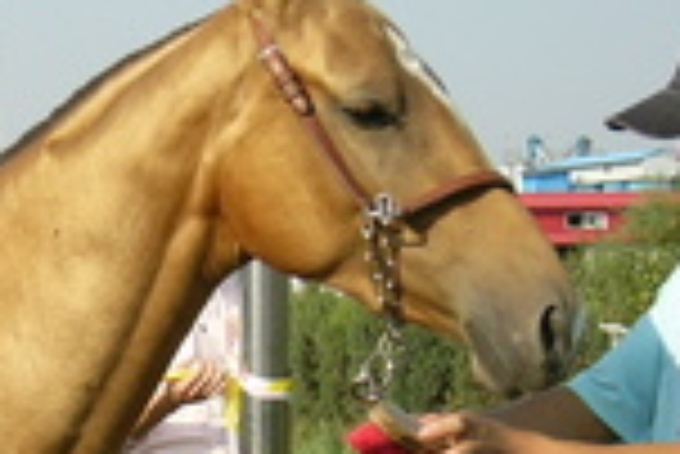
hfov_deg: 15.0
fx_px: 2515
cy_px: 438
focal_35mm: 133
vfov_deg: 10.3
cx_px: -81
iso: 50
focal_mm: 7.6
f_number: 3.2
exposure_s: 1/500
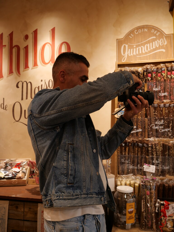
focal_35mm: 30
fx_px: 201
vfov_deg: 60.0
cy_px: 116
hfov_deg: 46.8
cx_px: 87
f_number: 3
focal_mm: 15
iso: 200
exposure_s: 1/100
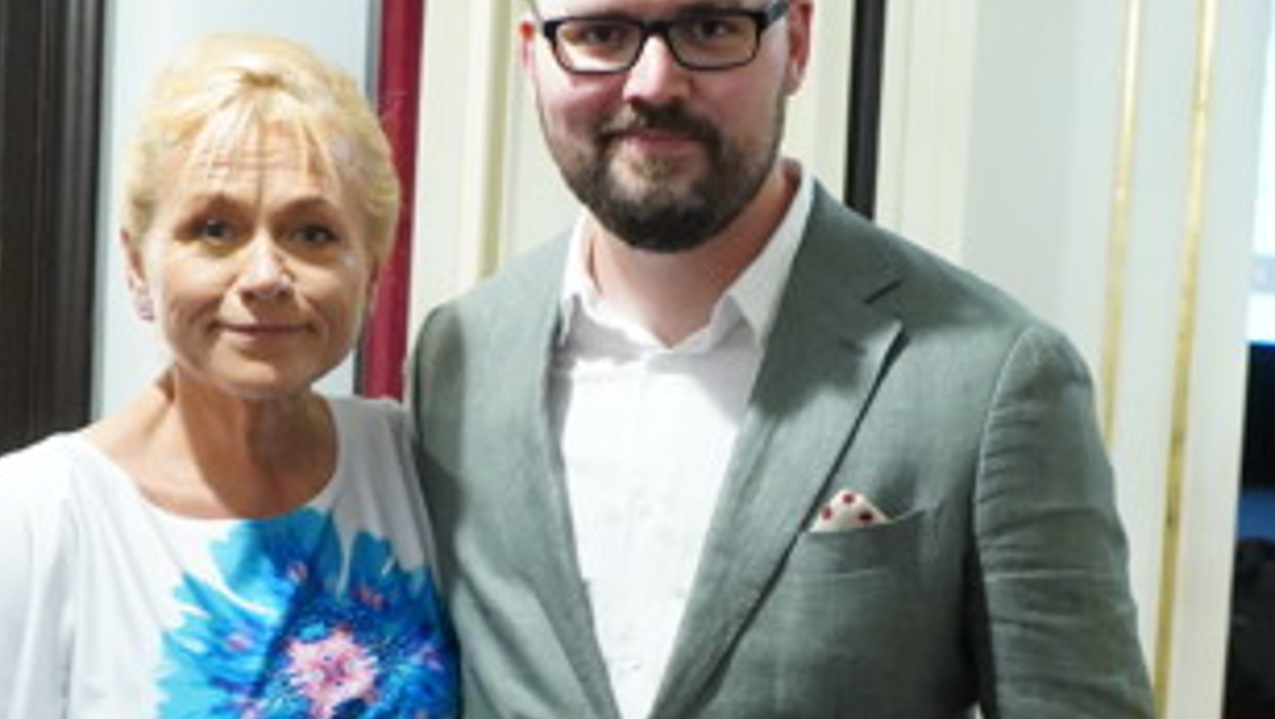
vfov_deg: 16.4
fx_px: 2469
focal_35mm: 73
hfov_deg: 29.0
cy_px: 590
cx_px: 611
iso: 10000
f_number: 4
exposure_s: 1/80
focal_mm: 31
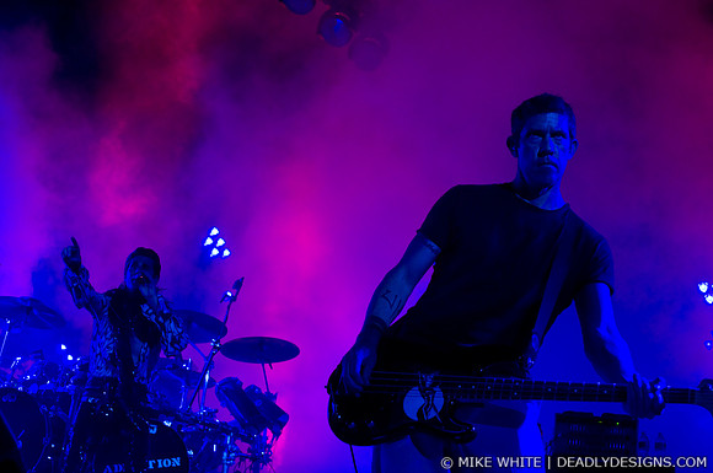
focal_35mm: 52
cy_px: 236
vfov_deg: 25.7
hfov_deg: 37.9
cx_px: 356
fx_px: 1038
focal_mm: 35
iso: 800
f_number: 3.5
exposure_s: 1/200
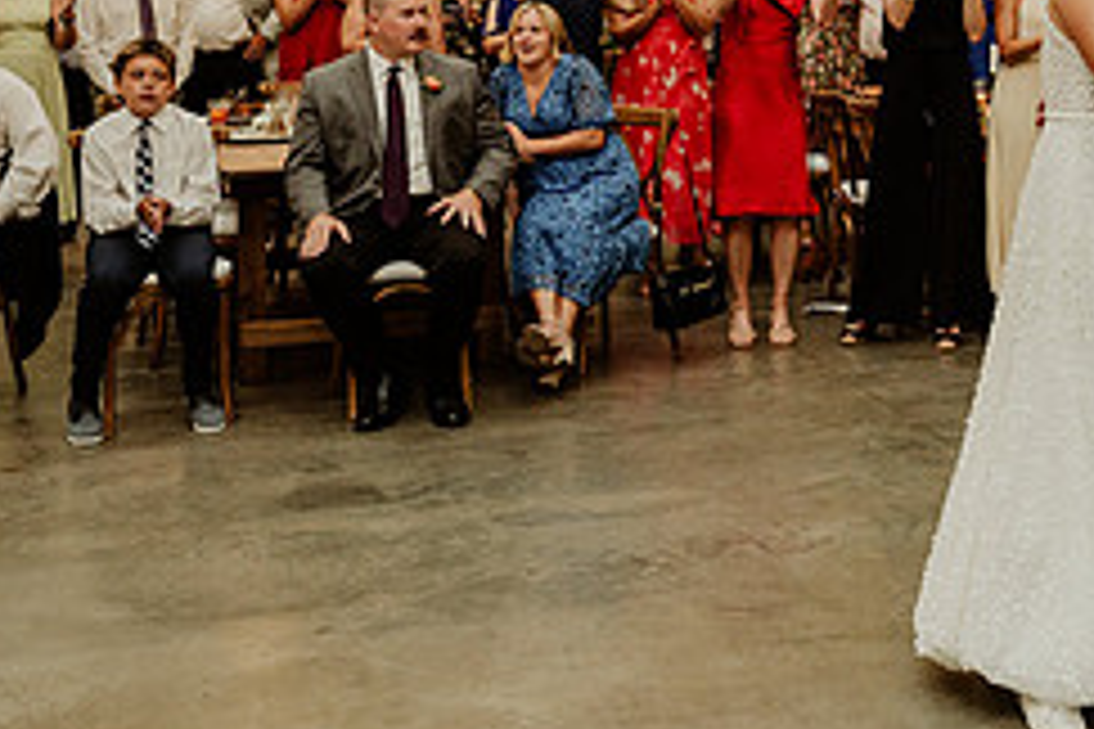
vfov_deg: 21.1
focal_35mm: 62
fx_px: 1884
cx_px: 930
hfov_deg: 31.2
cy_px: -15
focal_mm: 24
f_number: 2.8
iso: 125
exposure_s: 1/200
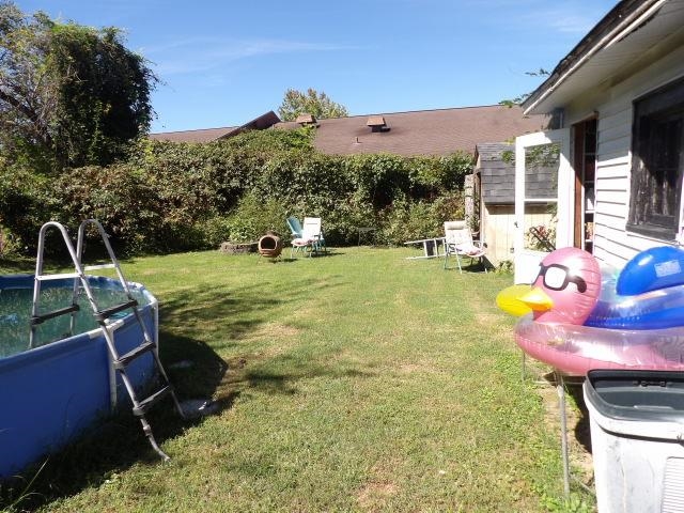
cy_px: 256
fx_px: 474
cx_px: 342
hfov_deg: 71.6
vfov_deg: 56.8
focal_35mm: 24
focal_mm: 4.3
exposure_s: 1/870
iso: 100
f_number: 3.2
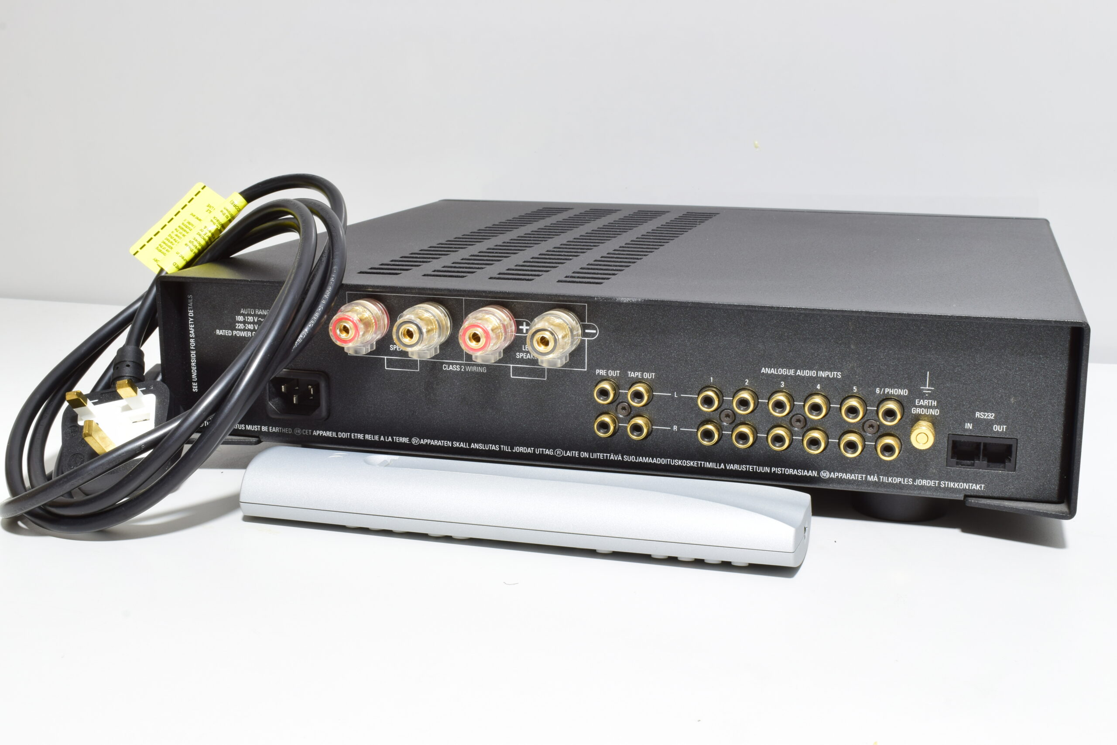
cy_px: 372
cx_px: 558
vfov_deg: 29.9
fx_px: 1396
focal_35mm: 45
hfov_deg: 43.6
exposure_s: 5
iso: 100
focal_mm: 30
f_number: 25
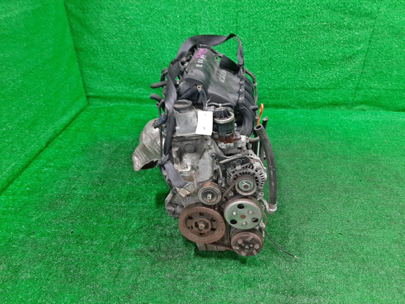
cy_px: 152
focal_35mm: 26
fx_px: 304
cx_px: 202
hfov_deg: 67.3
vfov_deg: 53.1
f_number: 1.7
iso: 175
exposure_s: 1/50
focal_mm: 3.93
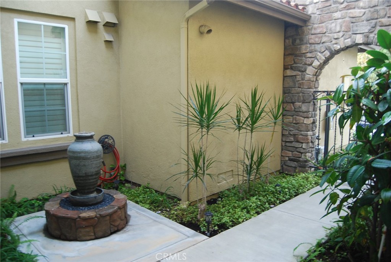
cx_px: 196
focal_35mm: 27
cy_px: 131
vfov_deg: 48.0
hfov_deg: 67.3
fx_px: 294
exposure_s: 1/13
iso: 400
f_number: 3.5
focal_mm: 18
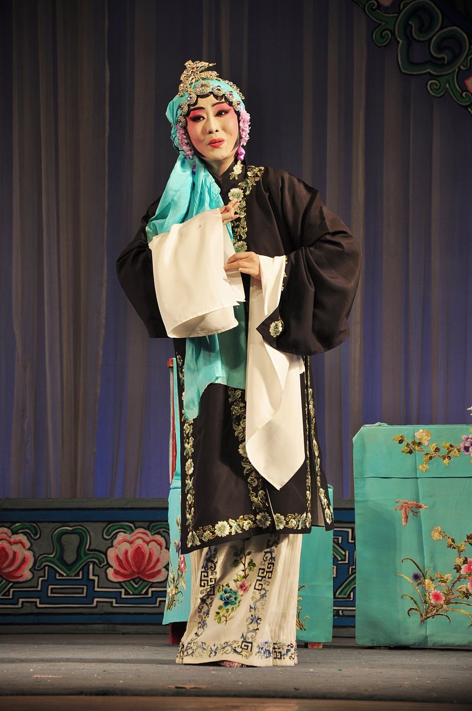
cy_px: 356
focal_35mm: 147
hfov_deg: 9.3
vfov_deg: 14.0
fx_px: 2898
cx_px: 236
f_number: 5.6
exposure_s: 1/160
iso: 200
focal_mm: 98
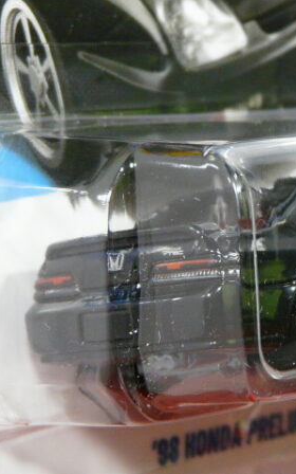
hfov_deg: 8.6
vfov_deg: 13.8
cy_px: 237
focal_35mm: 152
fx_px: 1962
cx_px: 315
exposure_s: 1/40
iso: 200
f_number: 3.2
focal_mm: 11.1
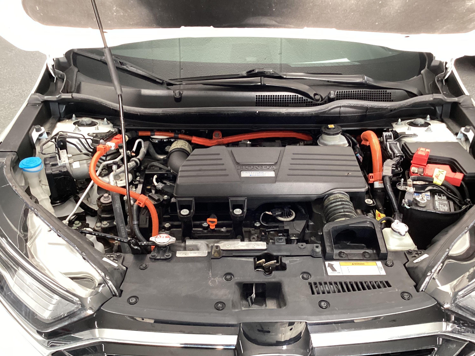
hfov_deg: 53.9
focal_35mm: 34
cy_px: 179
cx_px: 249
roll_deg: -1.3
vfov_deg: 41.8
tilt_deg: -31.8
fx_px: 467
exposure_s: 1/60
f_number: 2.4
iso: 200
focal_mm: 3.3
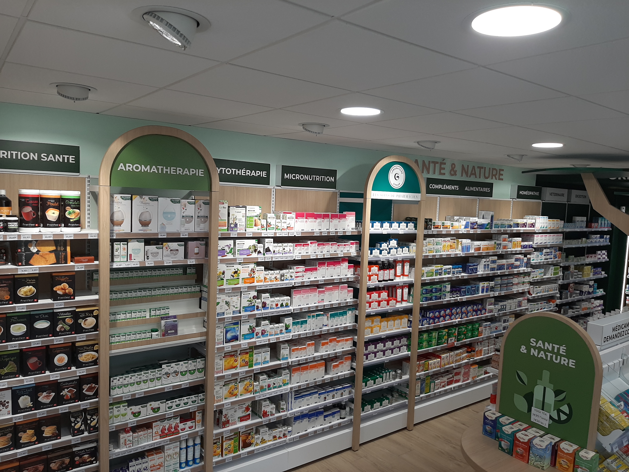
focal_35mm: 26
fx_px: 472
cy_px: 236
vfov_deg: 53.1
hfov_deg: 67.3
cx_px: 314
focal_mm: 3.93
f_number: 1.7
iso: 40
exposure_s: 1/100
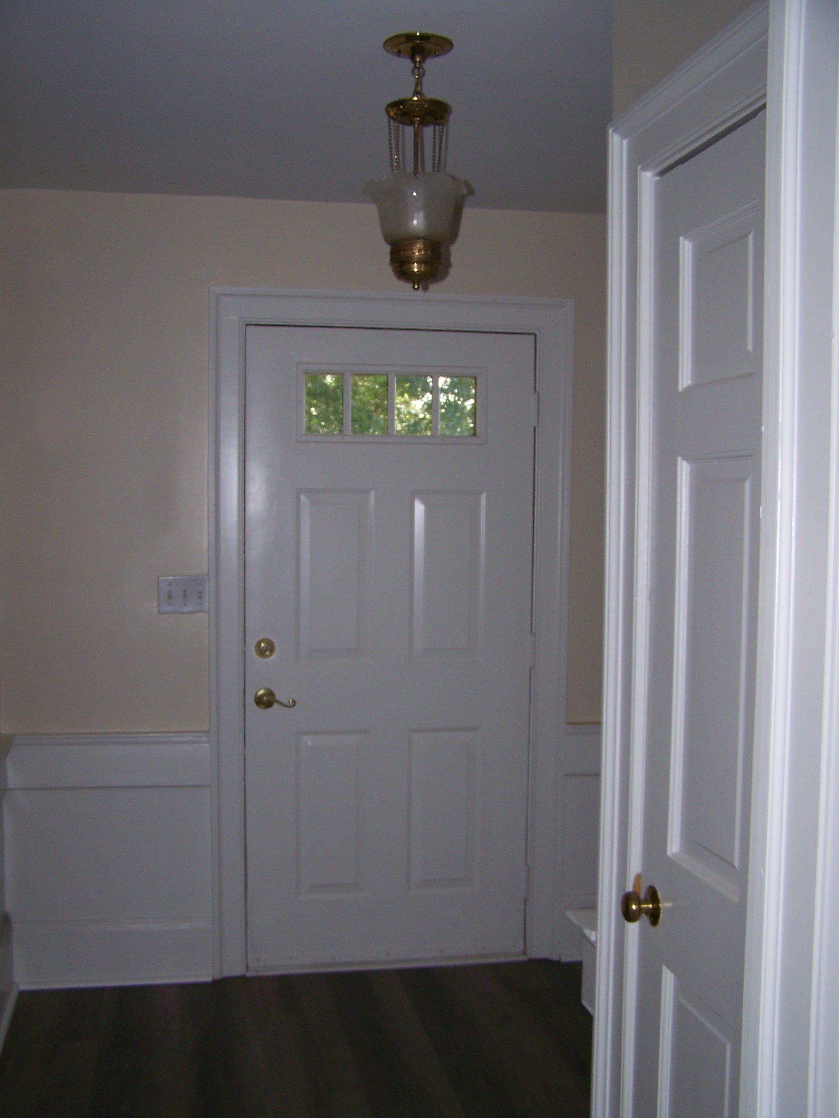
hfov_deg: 37.7
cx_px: 420
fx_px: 1228
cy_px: 559
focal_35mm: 38
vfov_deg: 49.0
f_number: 2.8
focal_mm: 6.3
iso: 80
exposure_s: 1/60
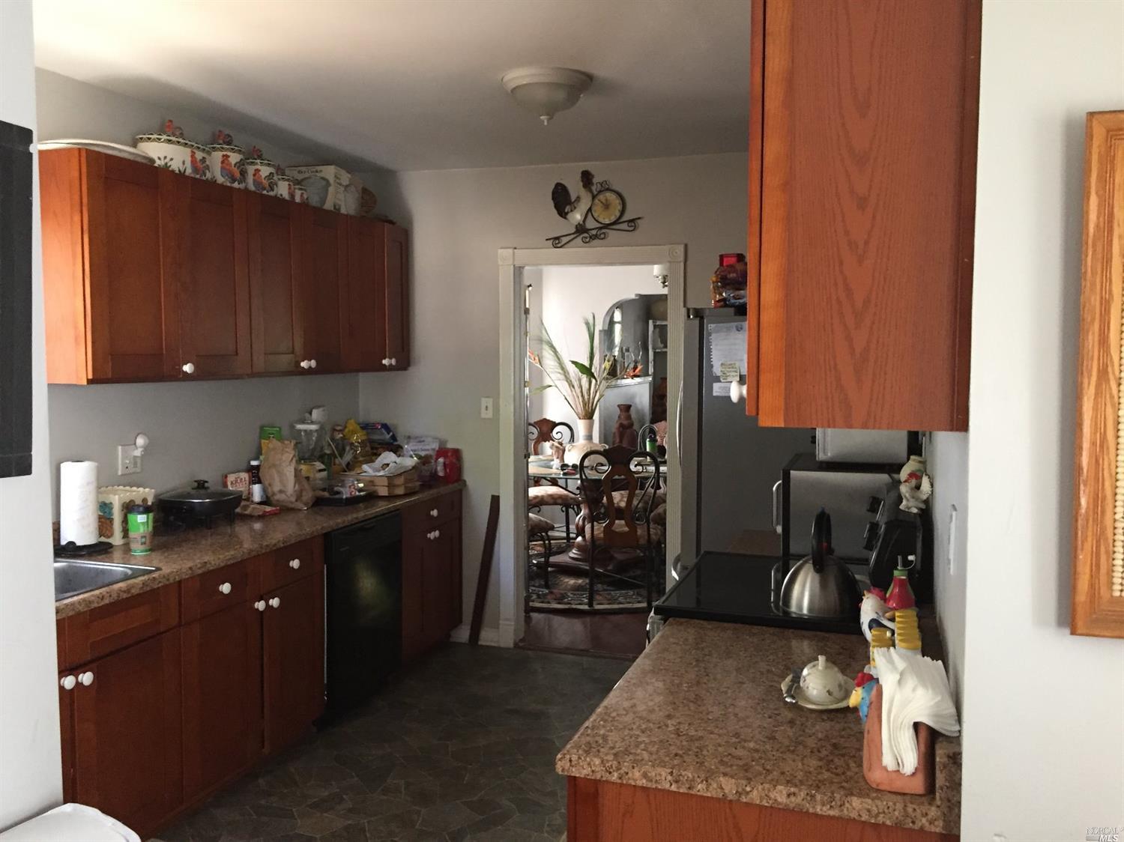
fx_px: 941
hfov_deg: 61.7
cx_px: 562
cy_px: 421
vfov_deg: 48.2
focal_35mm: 29
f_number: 2.2
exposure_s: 1/20
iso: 250
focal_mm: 4.15
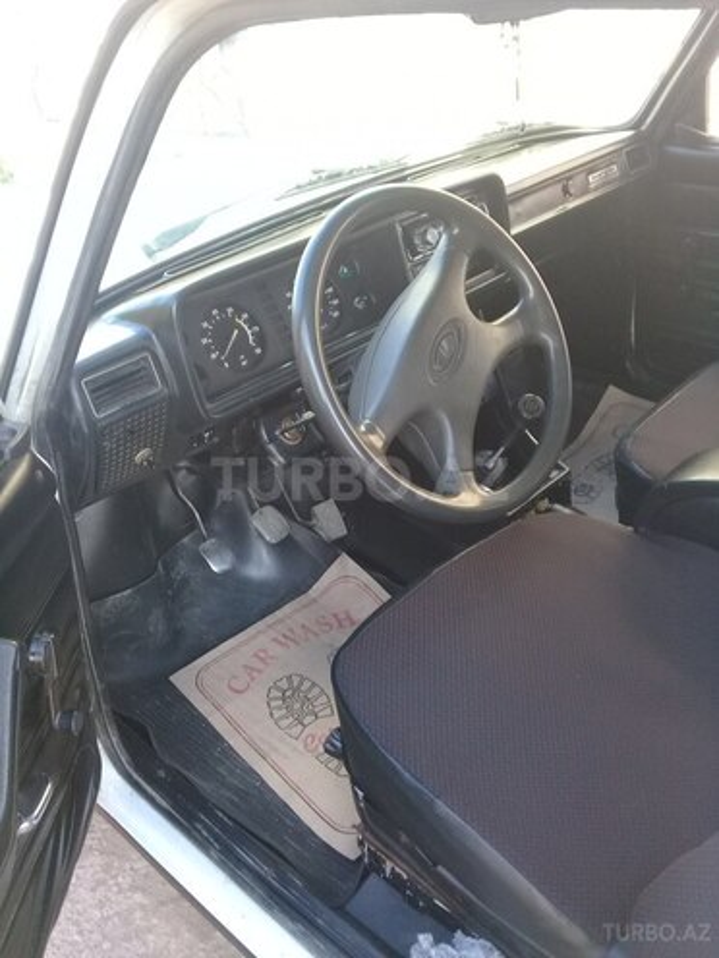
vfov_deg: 58.4
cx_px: 360
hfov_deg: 45.4
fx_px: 859
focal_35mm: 31
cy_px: 479
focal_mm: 3.3
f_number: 2.2
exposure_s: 1/50
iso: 50
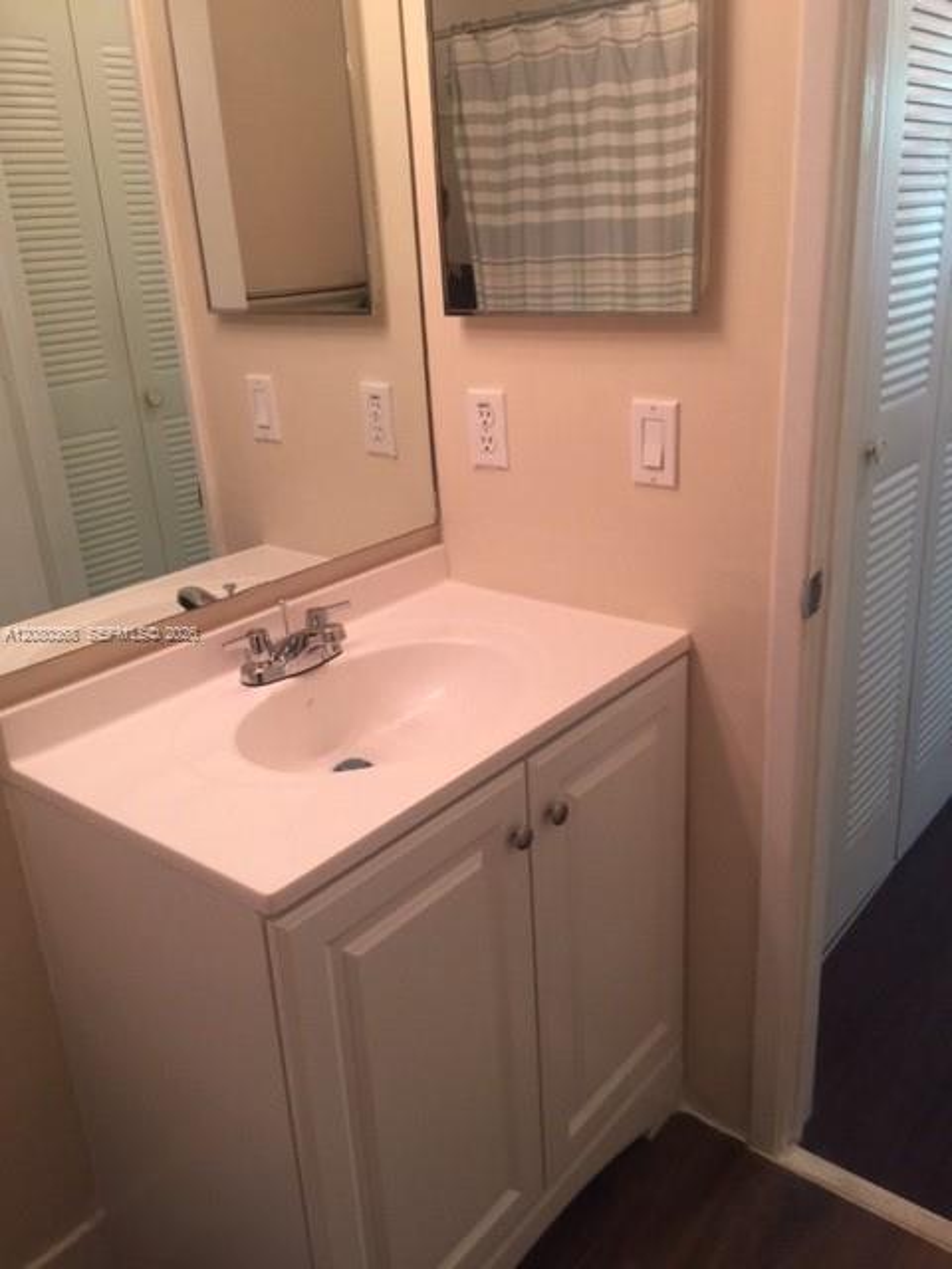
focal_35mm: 29
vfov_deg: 61.7
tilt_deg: -22.1
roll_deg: +3.8
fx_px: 1063
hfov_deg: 48.2
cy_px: 634
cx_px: 476
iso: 50
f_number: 2.2
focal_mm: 4.15
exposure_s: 1/15
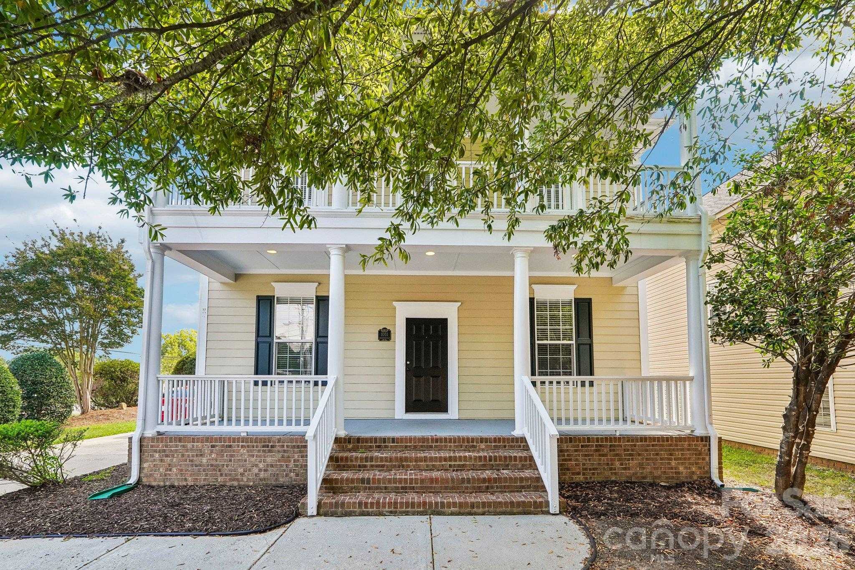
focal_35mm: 15
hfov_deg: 100.4
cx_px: 428
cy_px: 285
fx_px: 356
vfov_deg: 77.3
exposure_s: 1/30
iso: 320
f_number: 8
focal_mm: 10
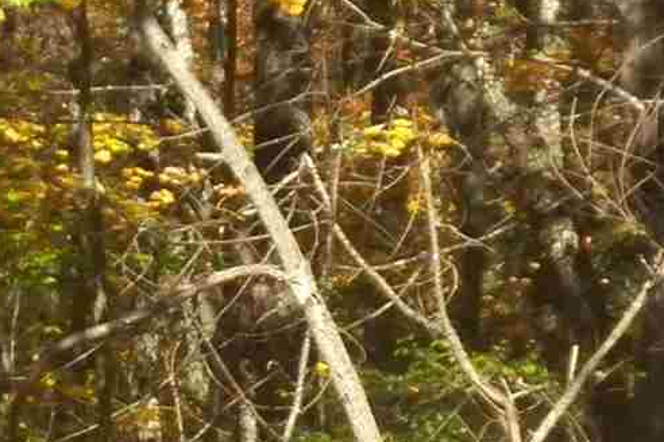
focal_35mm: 403
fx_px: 7433
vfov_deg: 3.4
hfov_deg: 5.1
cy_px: 641
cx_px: 116
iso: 125
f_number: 4
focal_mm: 11.2
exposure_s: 1/640
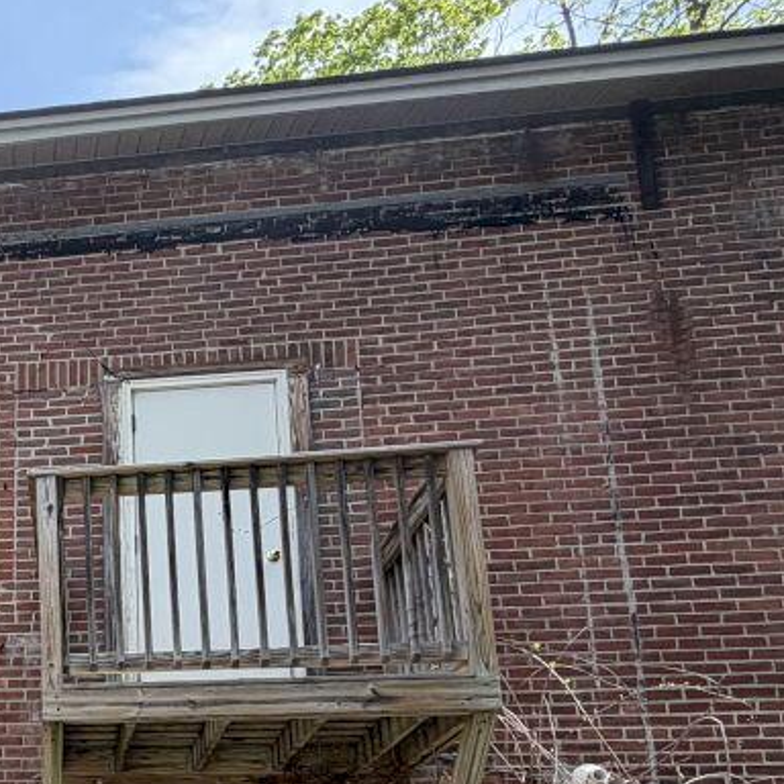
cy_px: 782
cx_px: -187
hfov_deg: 31.8
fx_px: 1102
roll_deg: -2.6
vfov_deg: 35.5
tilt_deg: +13.8
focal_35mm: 43
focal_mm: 2.22
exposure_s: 1/514
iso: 40
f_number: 2.2
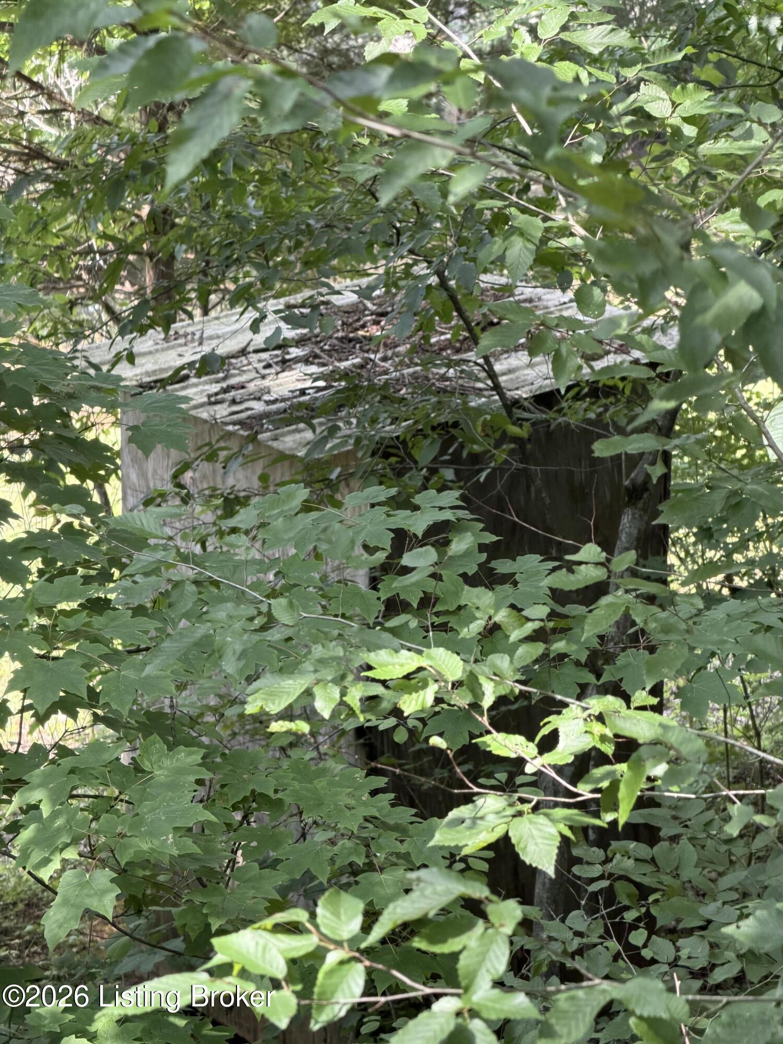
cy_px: 522
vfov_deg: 19.6
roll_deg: -2.8
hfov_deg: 14.8
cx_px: 392
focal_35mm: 100
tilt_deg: -15.1
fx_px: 3016
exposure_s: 1/121
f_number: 2.8
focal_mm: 16.89
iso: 160
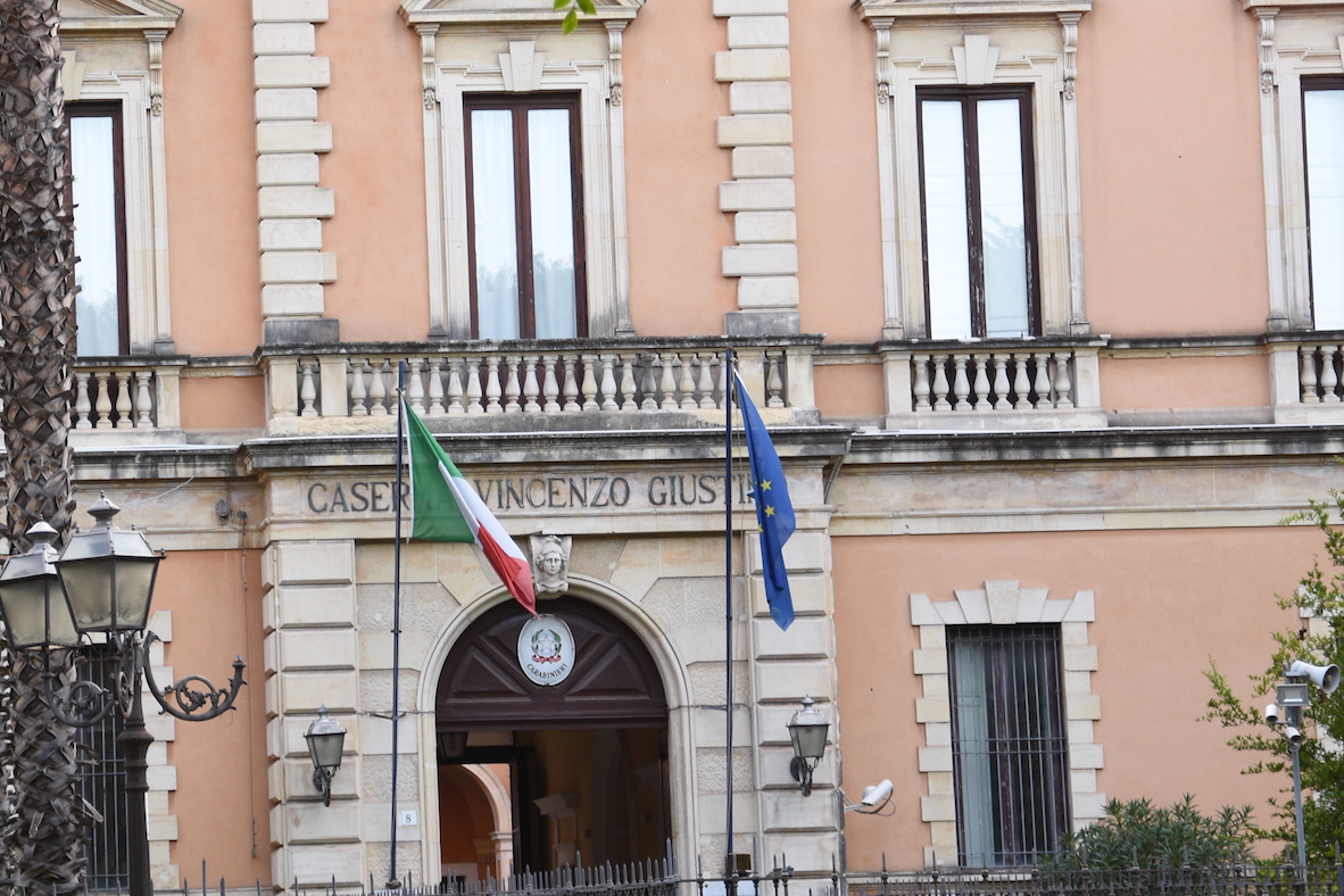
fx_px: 4853
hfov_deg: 15.7
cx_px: 271
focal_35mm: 130
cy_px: 483
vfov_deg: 10.5
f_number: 5.6
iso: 200
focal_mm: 50
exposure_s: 1/60
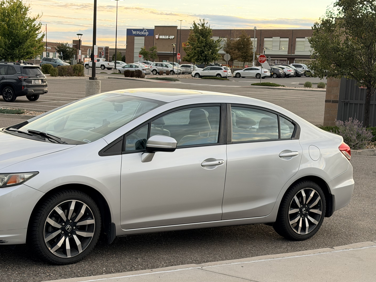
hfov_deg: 28.5
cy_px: 191
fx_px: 739
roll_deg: -3.5
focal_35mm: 68
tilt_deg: -8.1
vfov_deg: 21.5
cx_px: 159
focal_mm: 6.76
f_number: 1.78
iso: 50
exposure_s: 1/203
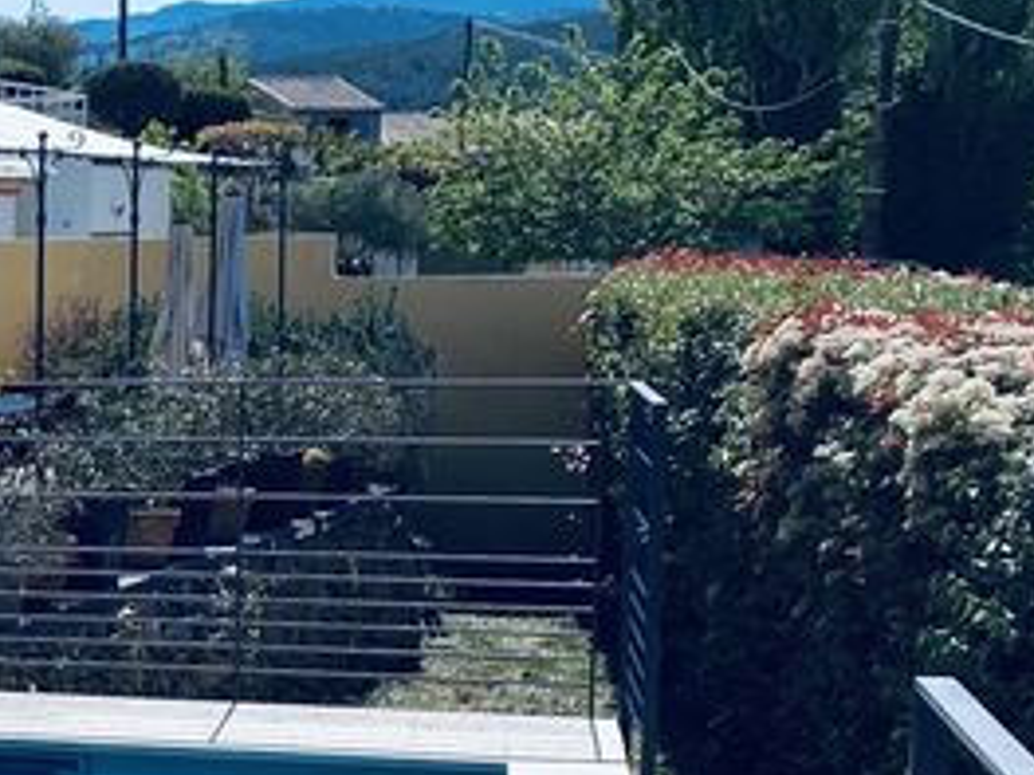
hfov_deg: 16.6
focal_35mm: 99
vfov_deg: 14.9
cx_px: -818
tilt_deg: -8.3
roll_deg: +1.2
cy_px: 602
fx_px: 2956
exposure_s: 1/4608
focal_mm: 4.25
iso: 32
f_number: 1.8
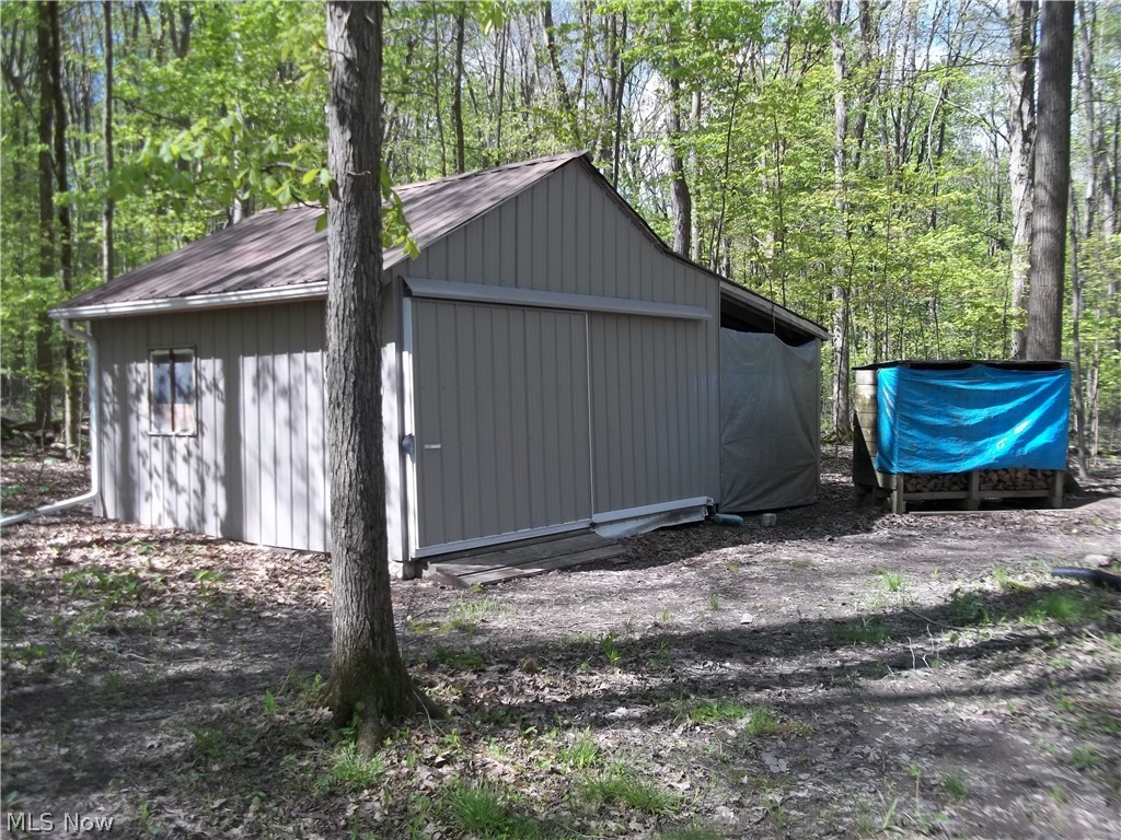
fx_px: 1036
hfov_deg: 56.8
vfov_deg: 44.2
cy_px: 420
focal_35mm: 32
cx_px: 560
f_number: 2.9
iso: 80
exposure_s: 1/320
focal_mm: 5.7
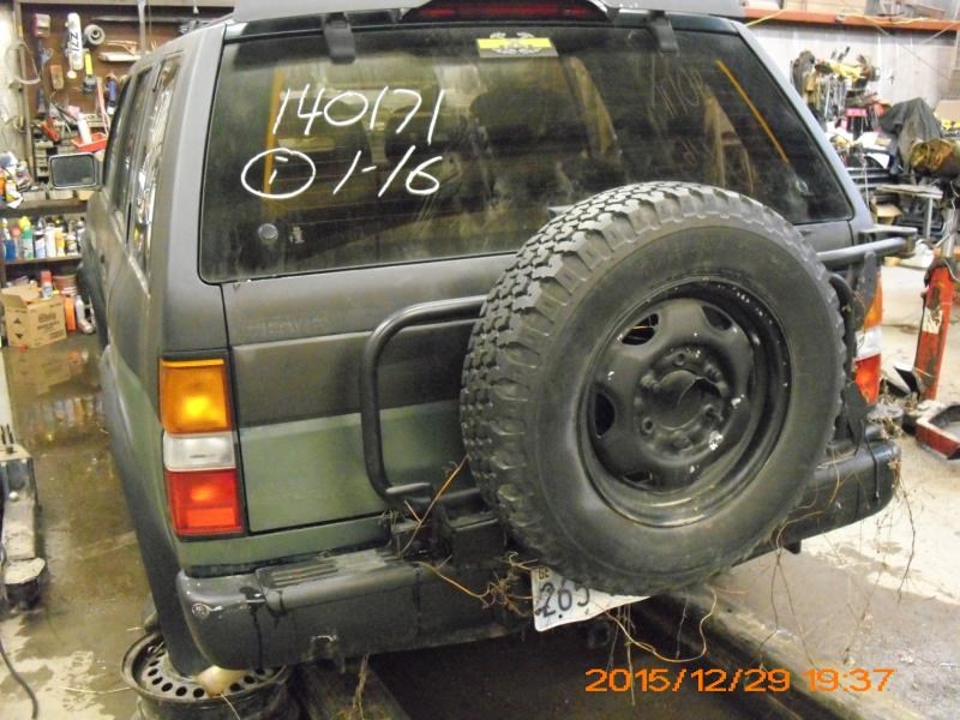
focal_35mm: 36
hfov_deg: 51.4
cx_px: 480
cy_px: 360
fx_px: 998
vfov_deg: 39.7
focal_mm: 6.3
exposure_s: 1/15
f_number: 3.1
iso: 1600
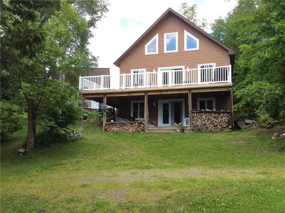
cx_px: 142
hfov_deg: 56.9
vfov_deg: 44.0
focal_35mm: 32
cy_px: 106
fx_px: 263
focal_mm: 3.3
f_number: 2.4
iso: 32
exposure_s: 1/280
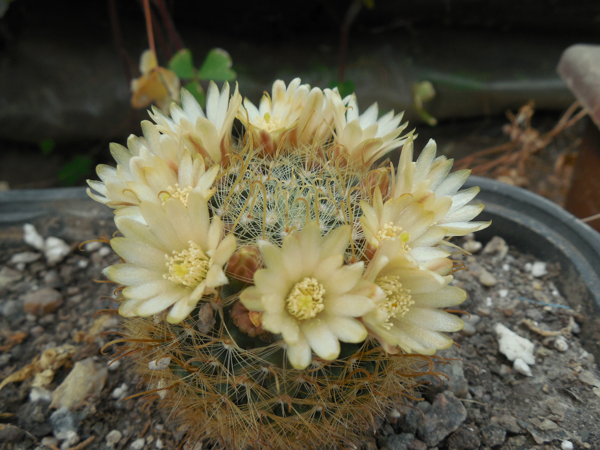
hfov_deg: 58.4
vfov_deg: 45.4
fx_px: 537
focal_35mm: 31
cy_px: 225
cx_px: 300
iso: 125
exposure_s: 1/320
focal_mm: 5.6
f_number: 3.6
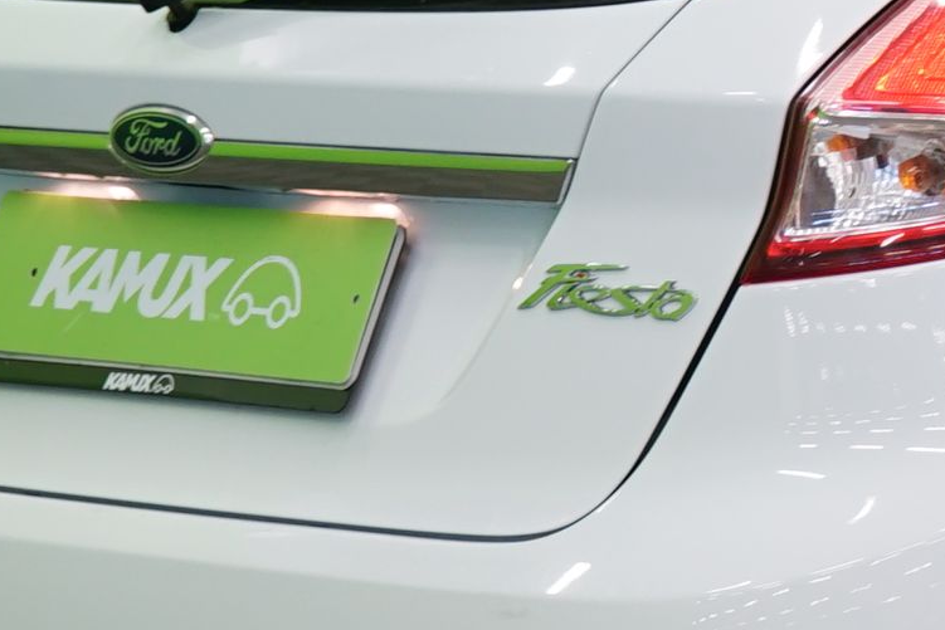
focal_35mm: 262
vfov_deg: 5.2
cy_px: 289
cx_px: 1618
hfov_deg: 7.6
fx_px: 6878
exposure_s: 1/10
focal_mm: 50
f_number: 4.5
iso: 400
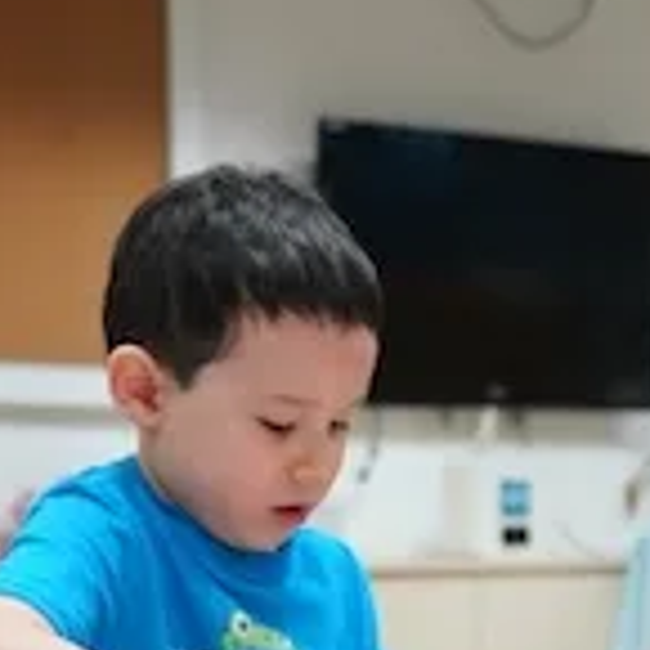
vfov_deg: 15.2
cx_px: 686
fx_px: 2422
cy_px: 498
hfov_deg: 15.0
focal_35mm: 114
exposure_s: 1/500
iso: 4000
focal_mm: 39
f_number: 4
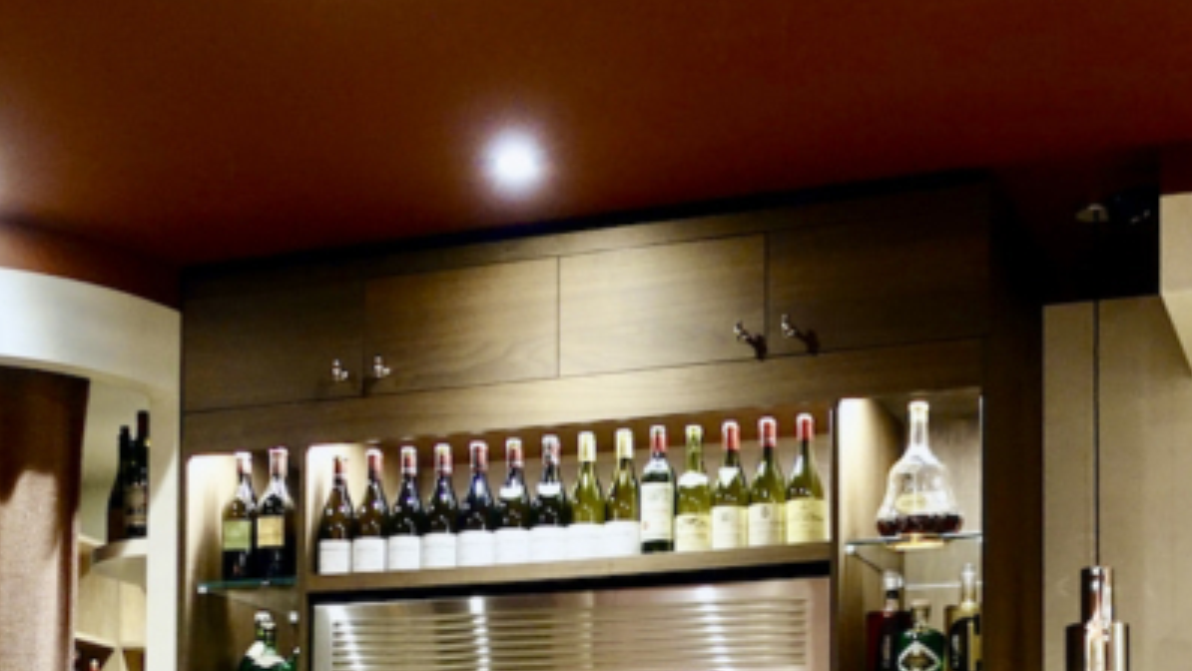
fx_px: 2055
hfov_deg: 32.3
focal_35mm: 65
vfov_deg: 17.3
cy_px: 900
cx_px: 695
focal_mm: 8.8
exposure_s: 1/25
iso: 800
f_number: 1.8
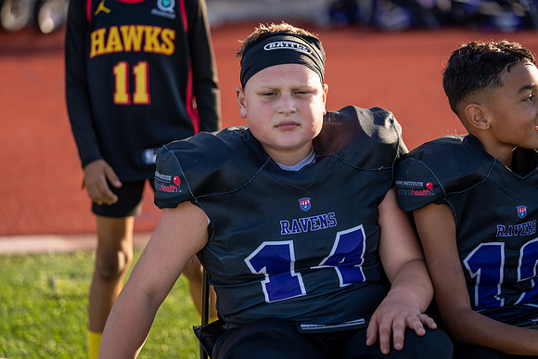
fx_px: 1764
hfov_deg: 17.3
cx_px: 269
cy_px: 180
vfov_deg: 11.6
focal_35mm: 118
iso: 100
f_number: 2.8
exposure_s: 1/640
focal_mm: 118
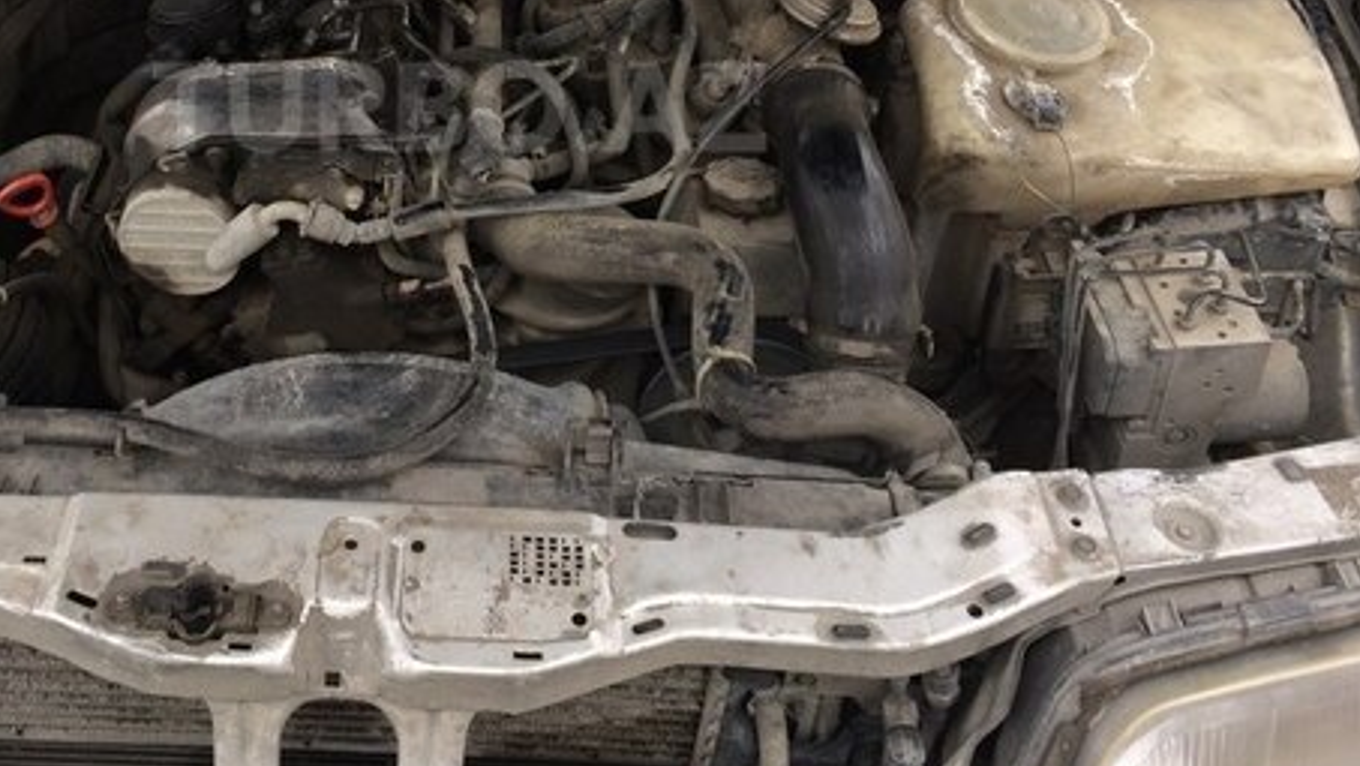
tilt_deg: -35.8
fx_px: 1659
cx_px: 459
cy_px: 107
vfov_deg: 25.3
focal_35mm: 46
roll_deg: -0.9
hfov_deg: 44.0
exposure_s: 1/157
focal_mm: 4.15
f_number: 2.2
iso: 32
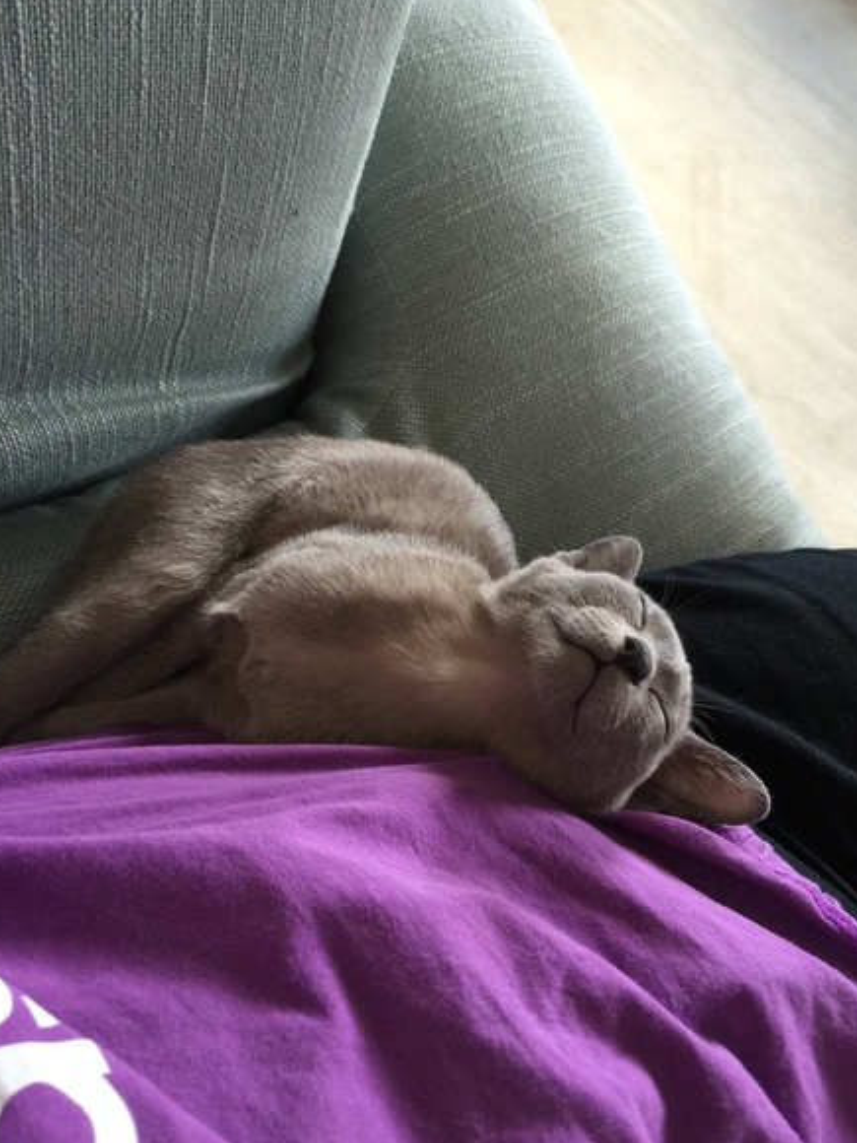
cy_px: 583
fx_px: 990
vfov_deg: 60.0
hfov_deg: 46.8
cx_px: 429
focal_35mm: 30
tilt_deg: -49.0
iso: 32
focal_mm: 4.15
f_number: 2.2
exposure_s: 1/15
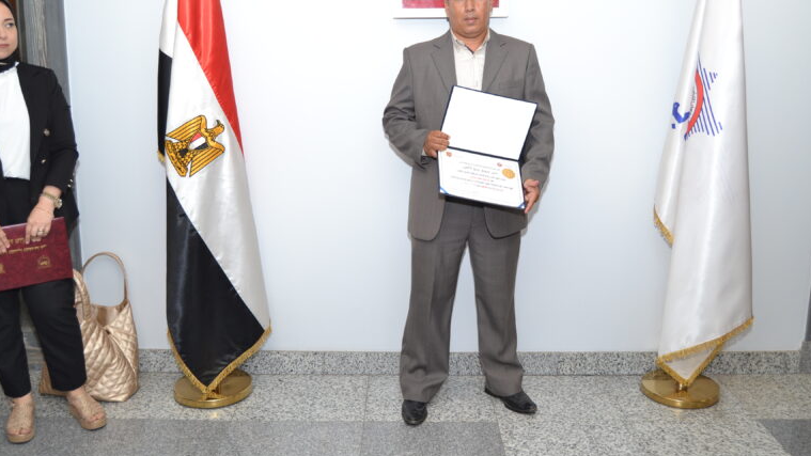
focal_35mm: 35
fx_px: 753
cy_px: 196
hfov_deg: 56.6
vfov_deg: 33.7
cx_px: 406
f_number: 4.5
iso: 400
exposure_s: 1/125
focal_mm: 22
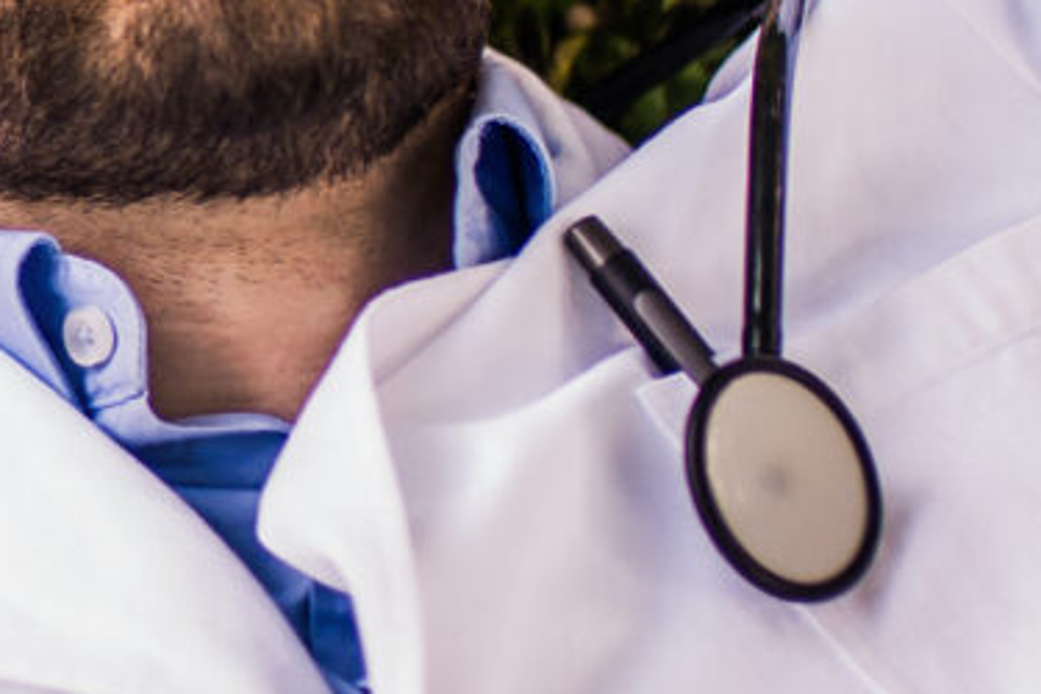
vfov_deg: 5.7
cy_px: -82
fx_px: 6911
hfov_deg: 8.3
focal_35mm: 239
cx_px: -791
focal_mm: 35
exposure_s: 1/160
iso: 200
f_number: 1.4
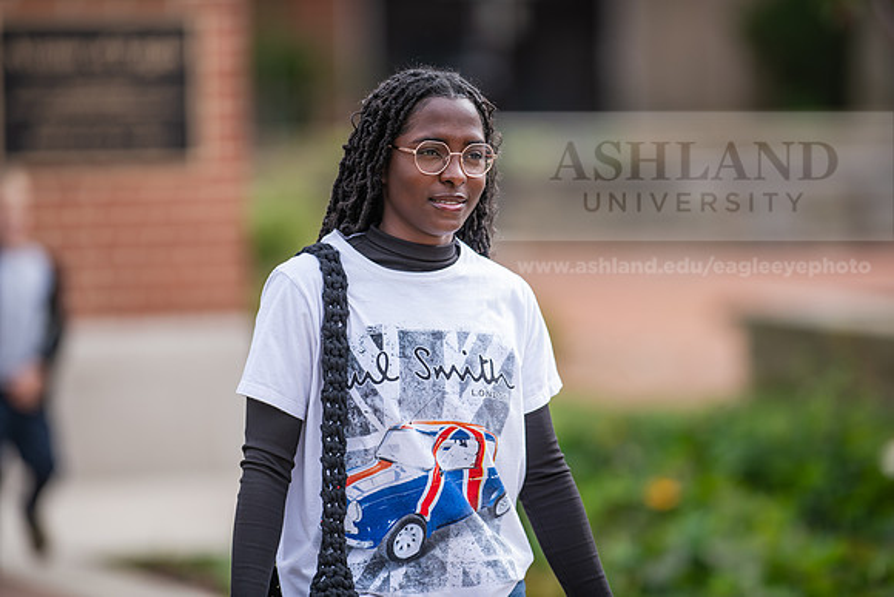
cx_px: 447
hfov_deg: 6.9
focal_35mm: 300
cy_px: 298
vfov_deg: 4.6
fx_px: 7451
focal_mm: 300
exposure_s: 1/640
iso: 100
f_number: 3.2
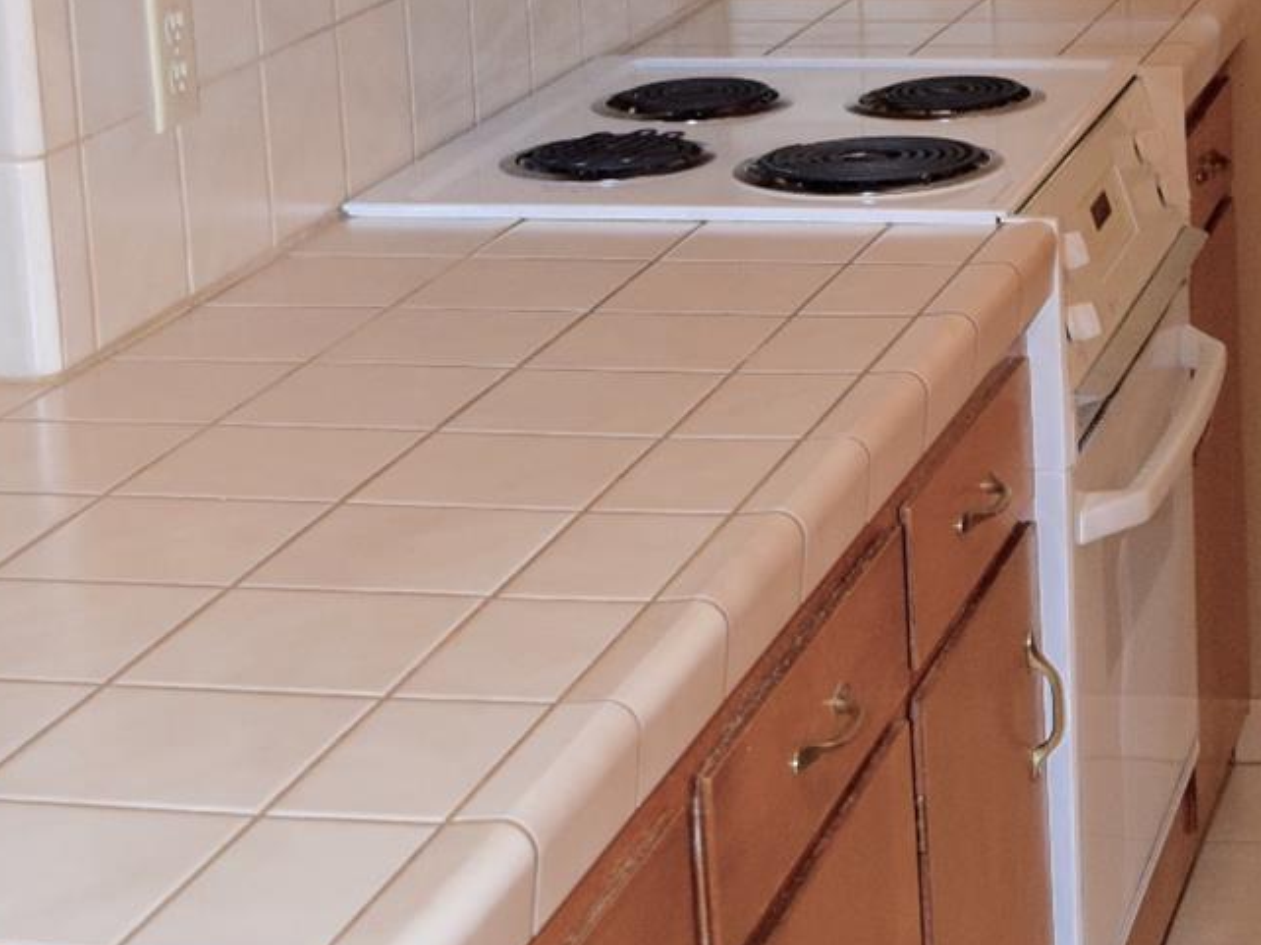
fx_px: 3314
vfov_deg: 15.9
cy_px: 2
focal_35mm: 91
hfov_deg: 20.9
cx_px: 1228
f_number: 4
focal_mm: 18
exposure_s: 1/60
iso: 800
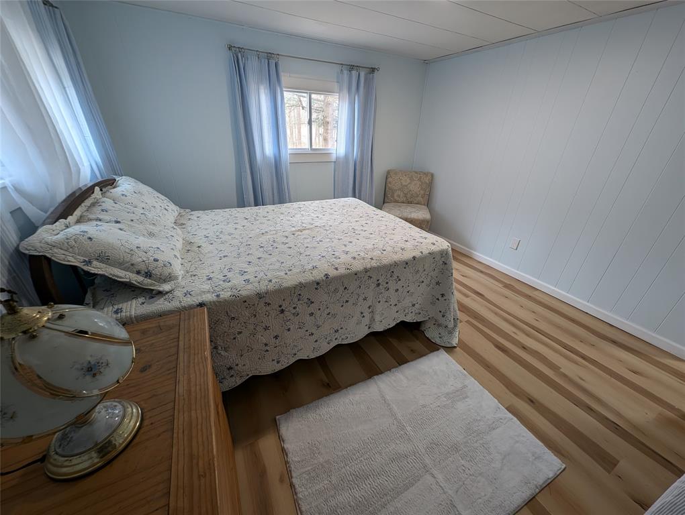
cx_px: 342
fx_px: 238
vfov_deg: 94.6
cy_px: 258
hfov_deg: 110.5
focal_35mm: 12
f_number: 1.95
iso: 40
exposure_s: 1/37.8
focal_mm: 2.23
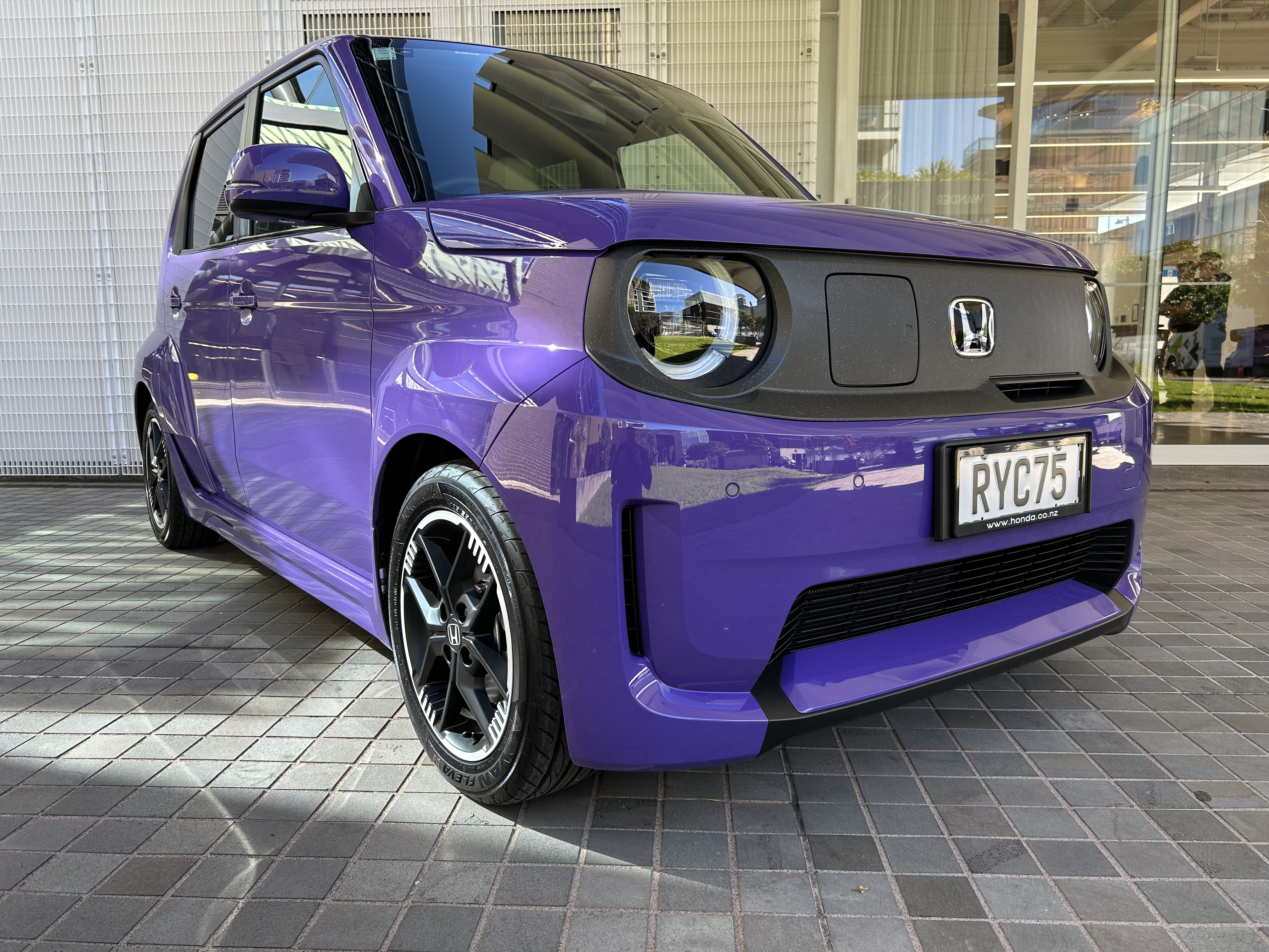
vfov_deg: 53.1
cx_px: 634
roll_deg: +0.5
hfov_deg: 67.3
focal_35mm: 26
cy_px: 476
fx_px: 953
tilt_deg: -7.5
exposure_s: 1/179
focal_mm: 5.7
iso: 40
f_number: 1.5
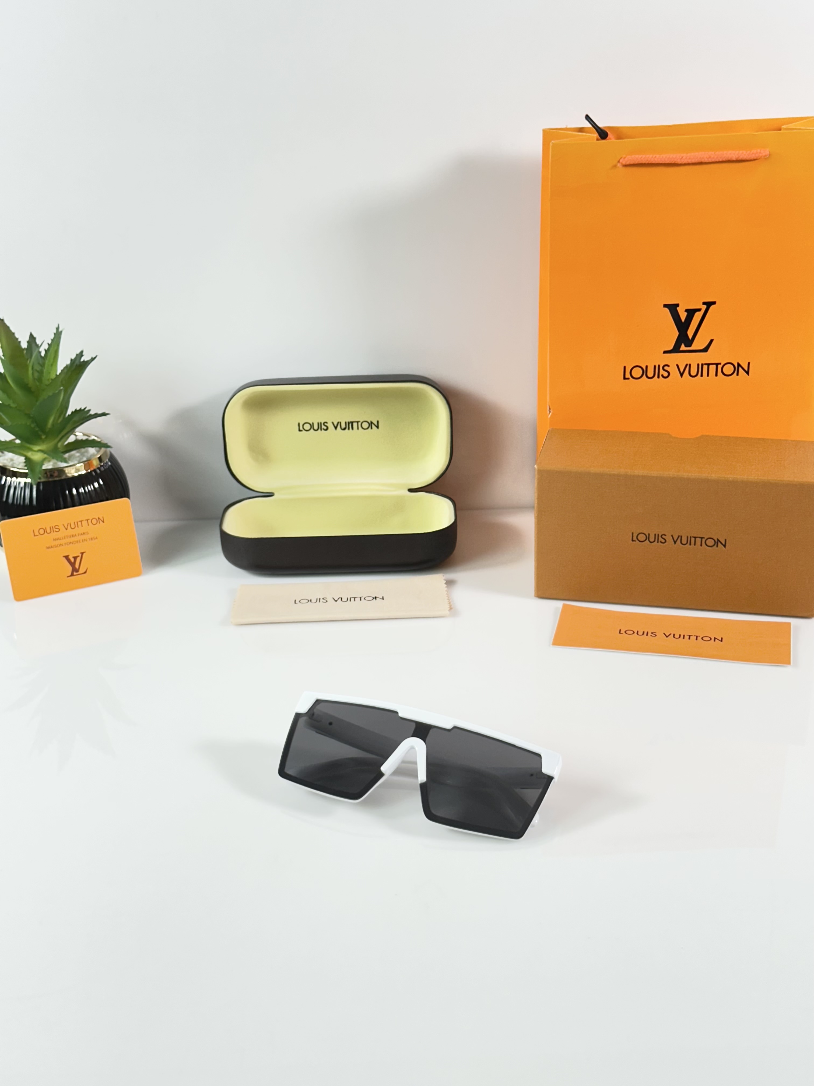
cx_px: 407
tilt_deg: -23.9
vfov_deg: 39.7
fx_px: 1505
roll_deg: +1.7
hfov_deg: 30.3
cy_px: 543
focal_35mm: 48
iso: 80
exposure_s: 1/100
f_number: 1.78
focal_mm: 6.86
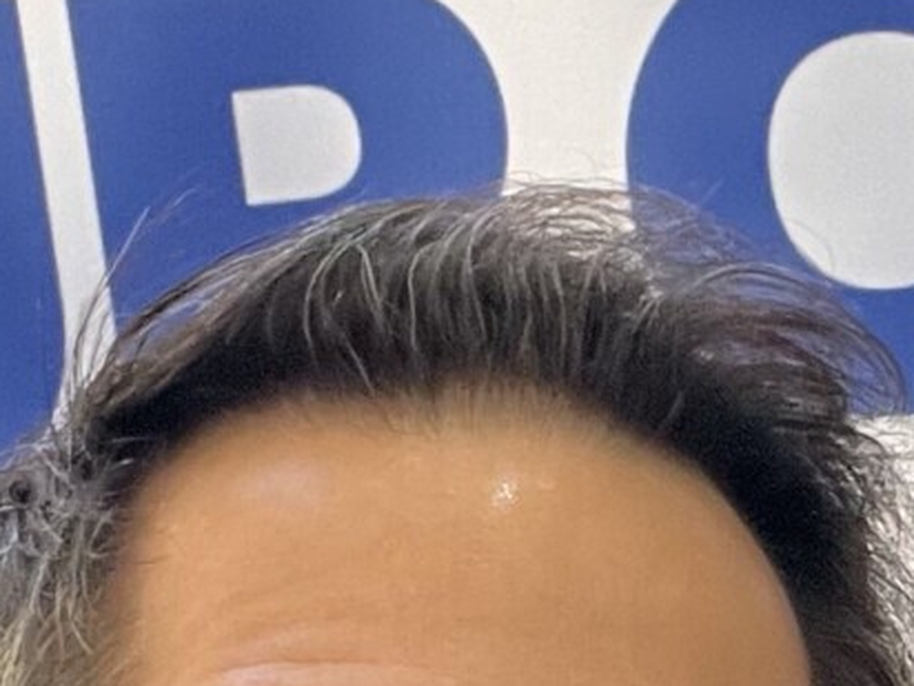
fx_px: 3776
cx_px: 949
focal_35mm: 143
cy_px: 635
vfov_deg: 10.3
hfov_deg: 13.6
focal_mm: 2.71
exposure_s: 1/40
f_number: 2.2
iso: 250
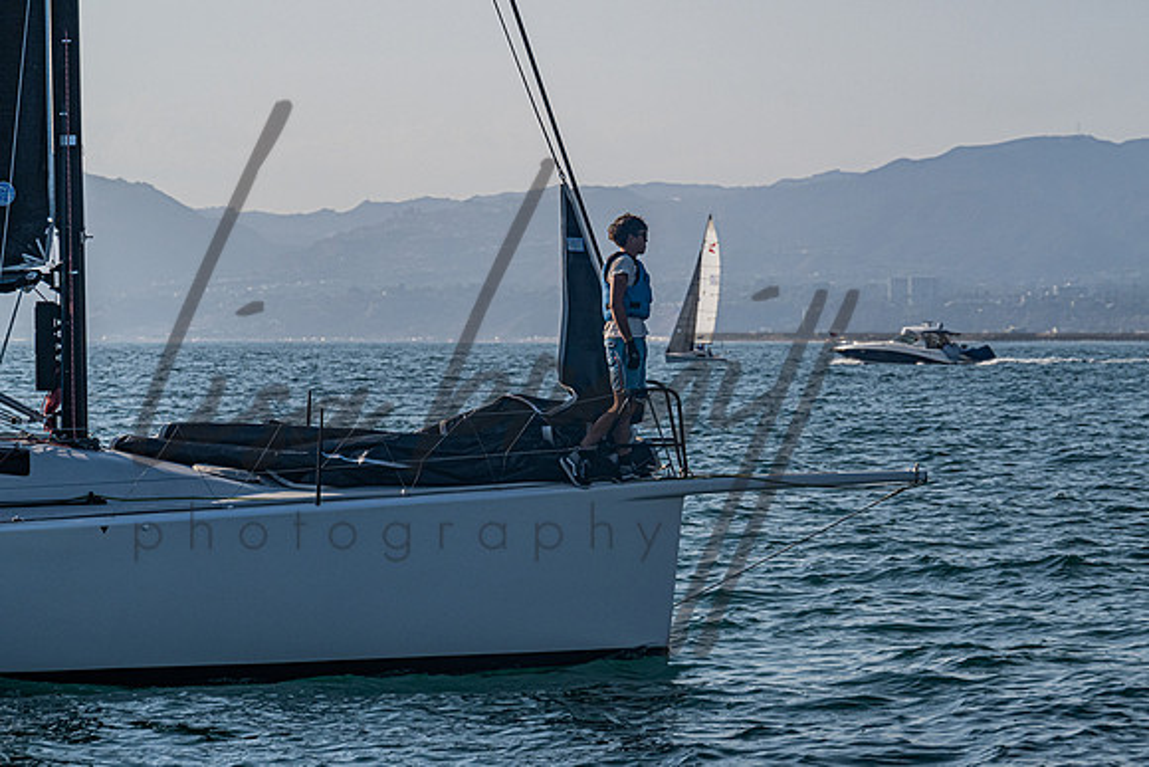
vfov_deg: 8.4
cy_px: 227
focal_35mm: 164
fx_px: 5241
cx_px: 685
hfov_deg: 12.5
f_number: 6.3
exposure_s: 1/1600
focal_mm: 115
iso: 400
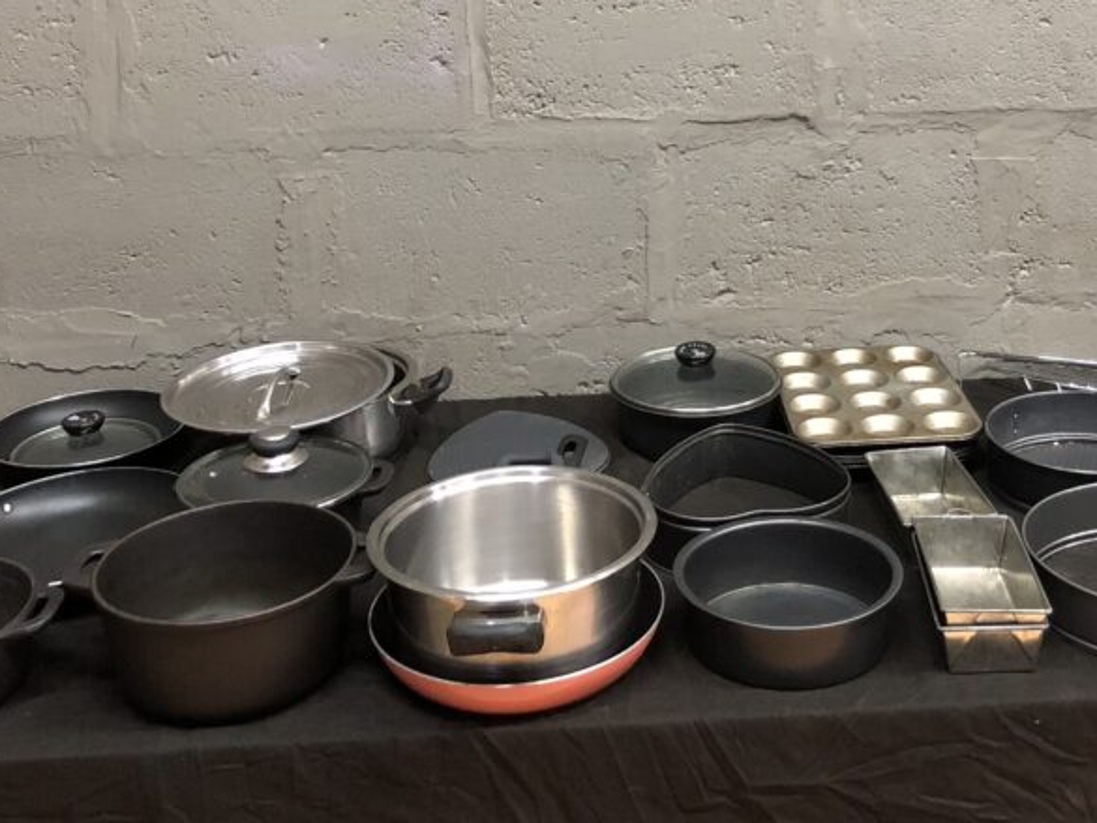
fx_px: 1553
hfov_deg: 38.7
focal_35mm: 49
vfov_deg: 29.0
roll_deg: +2.0
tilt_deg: -11.5
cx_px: 679
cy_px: 163
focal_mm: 3.99
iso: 100
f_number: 1.8
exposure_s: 1/12
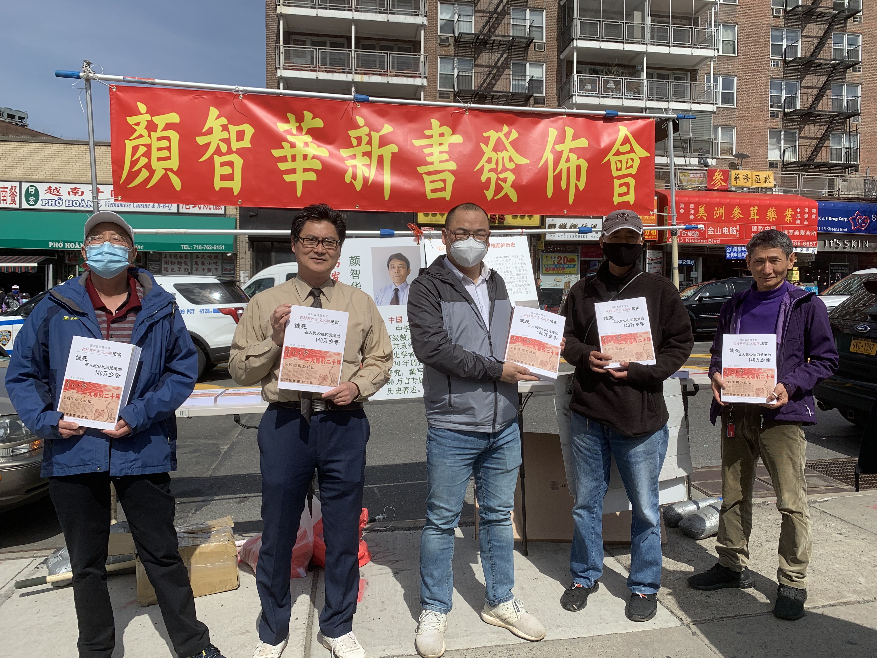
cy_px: 329
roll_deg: -1.4
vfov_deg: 53.1
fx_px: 659
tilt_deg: +1.8
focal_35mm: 26
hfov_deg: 67.3
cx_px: 438
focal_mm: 4.25
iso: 25
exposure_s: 1/4098
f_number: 1.8
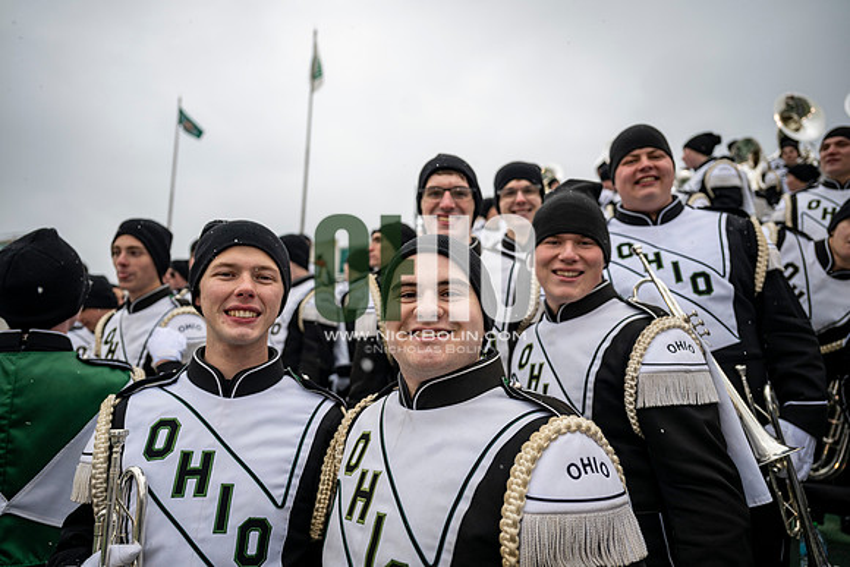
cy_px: 284
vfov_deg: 53.2
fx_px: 567
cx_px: 425
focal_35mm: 24
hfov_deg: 73.7
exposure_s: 1/500
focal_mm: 24
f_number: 2.8
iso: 160
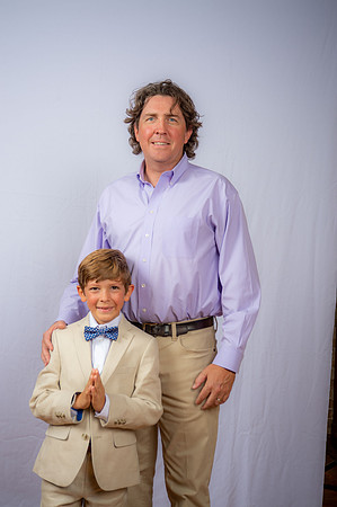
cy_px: 254
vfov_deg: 36.3
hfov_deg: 24.6
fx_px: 774
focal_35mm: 55
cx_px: 168
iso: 250
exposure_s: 1/160
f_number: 6.3
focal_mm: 55
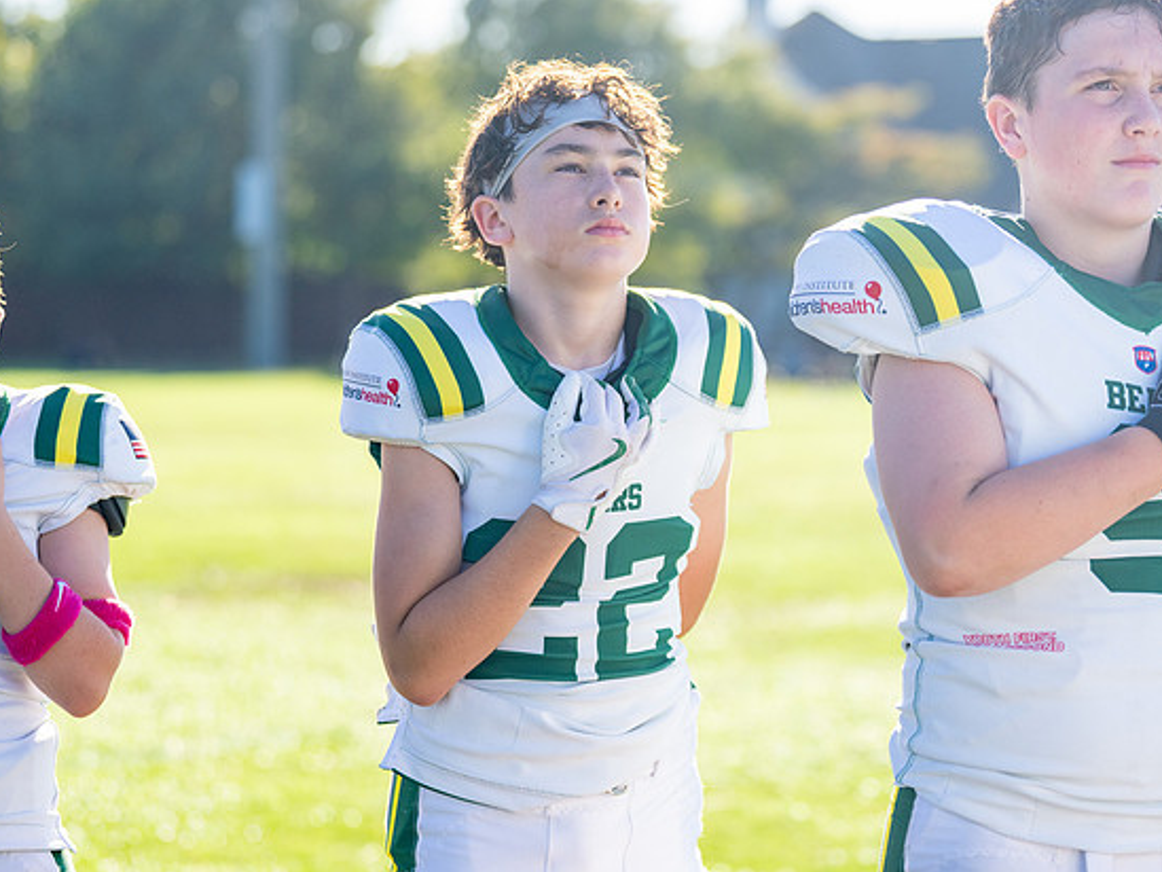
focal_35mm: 121
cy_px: 434
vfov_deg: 12.3
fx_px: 4063
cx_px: 579
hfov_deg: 16.3
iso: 500
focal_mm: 90
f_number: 2.8
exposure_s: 1/3200
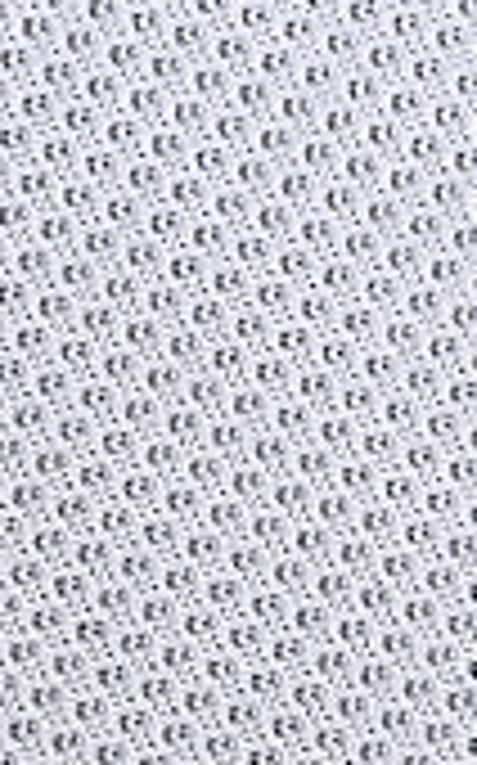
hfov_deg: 2.7
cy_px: 387
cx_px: 882
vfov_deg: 4.3
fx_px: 10105
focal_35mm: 485
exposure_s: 1/80
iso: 160
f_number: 7.1
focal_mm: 50
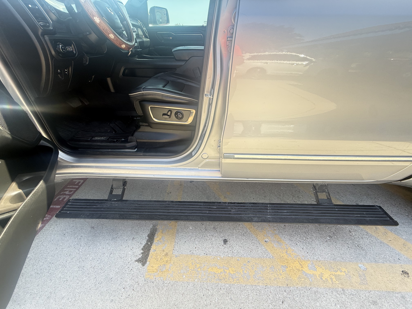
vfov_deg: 85.7
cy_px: 154
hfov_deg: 102.1
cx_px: 206
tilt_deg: -33.5
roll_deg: -0.9
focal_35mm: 14
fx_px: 167
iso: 64
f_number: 2.2
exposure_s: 1/133
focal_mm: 2.22
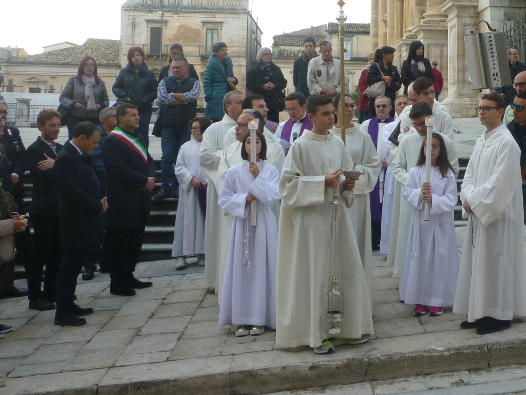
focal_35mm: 56
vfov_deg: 25.8
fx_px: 851
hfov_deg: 32.9
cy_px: 102
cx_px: 456
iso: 80
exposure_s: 1/200
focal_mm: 5.2
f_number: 3.3
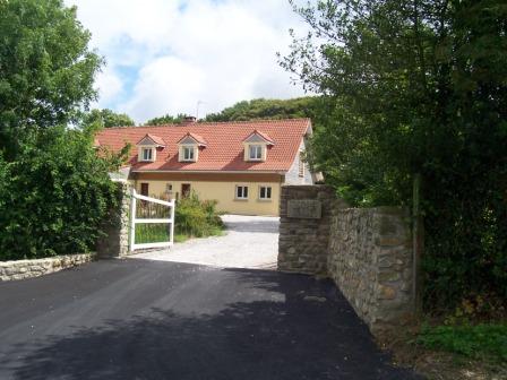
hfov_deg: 54.0
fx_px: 498
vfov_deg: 41.8
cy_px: 190
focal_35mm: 34
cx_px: 254
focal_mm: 5.6
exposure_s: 1/350
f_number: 5.6
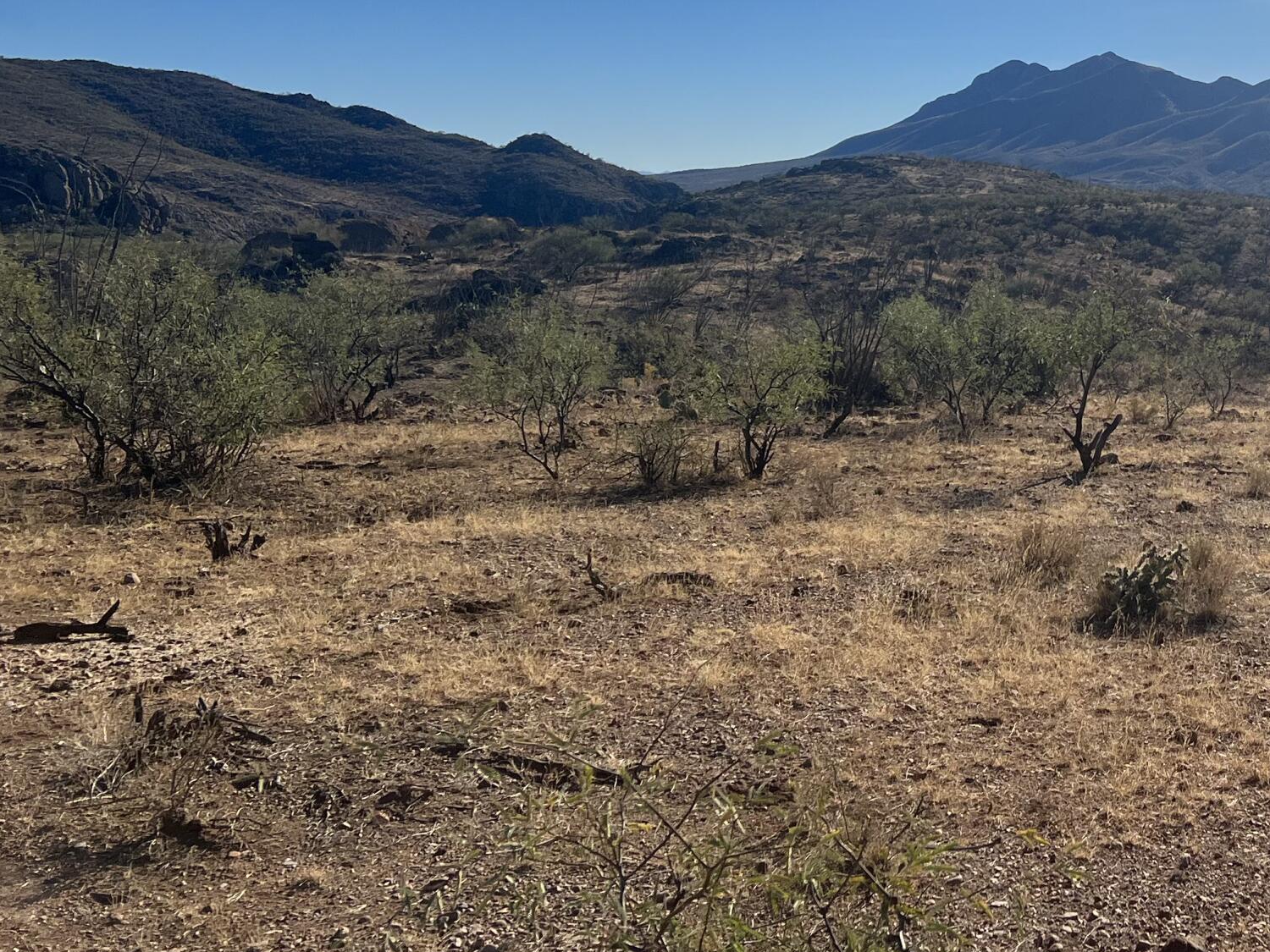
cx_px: 1188
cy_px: 234
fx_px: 1908
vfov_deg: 27.6
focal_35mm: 52
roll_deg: -1.0
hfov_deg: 34.4
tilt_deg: -0.3
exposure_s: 1/9434
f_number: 1.5
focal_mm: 5.7
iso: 50
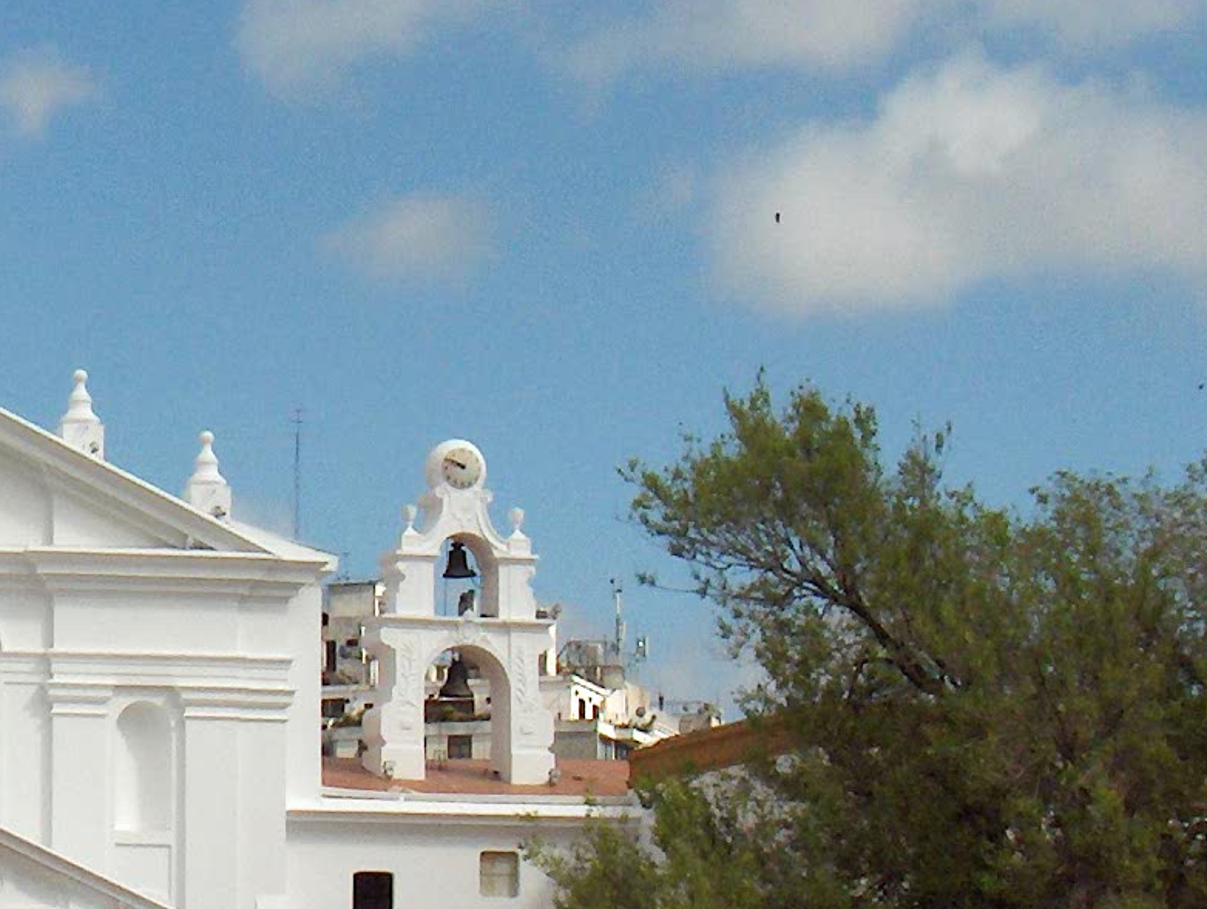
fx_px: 4959
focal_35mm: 142
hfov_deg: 13.7
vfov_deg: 10.5
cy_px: 573
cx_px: -31
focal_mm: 8
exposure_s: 1/1493
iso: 50
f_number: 4.8
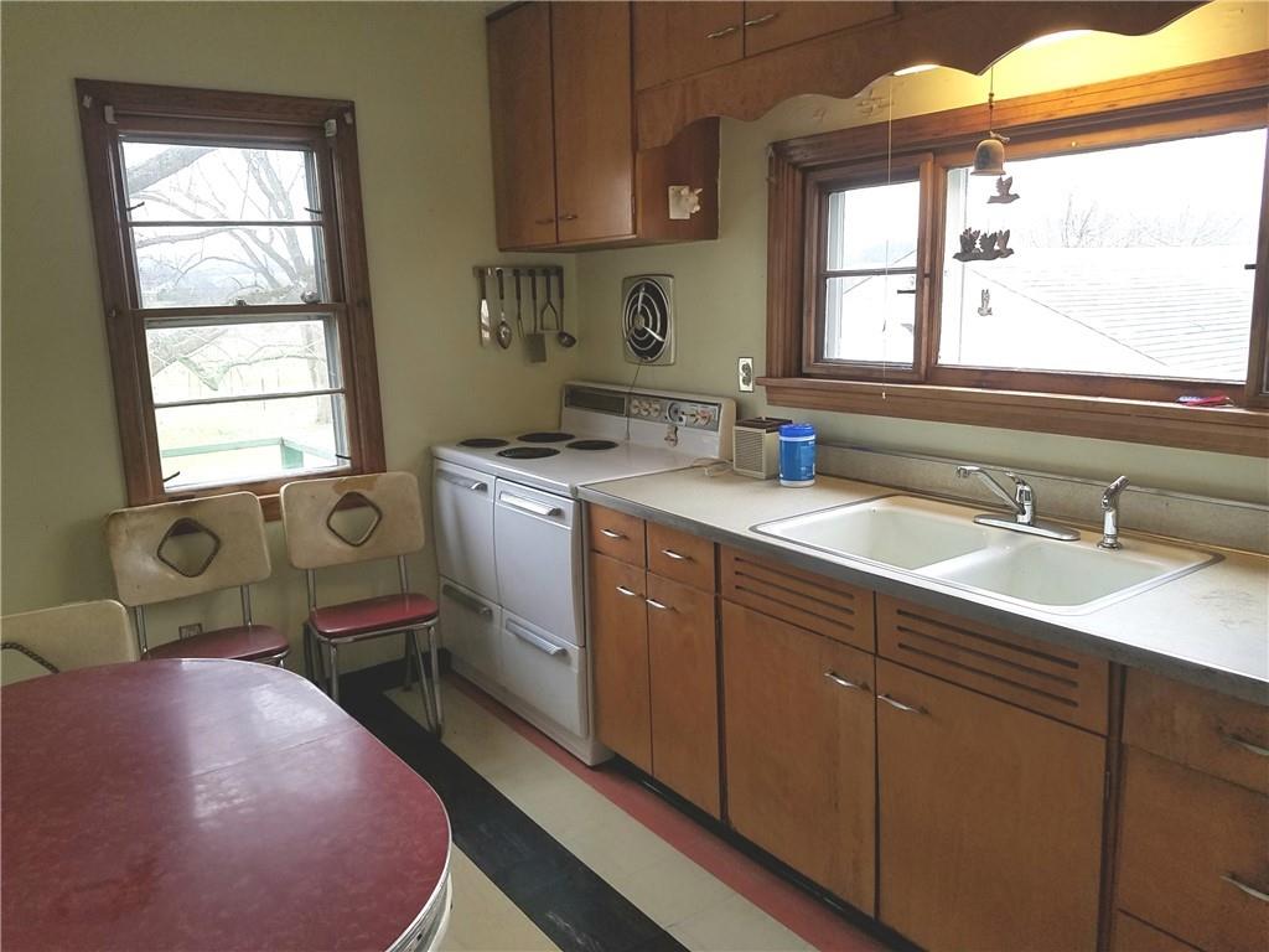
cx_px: 634
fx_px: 953
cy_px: 476
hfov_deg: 67.3
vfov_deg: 53.1
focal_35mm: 26
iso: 125
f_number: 1.7
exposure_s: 1/120
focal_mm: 4.2
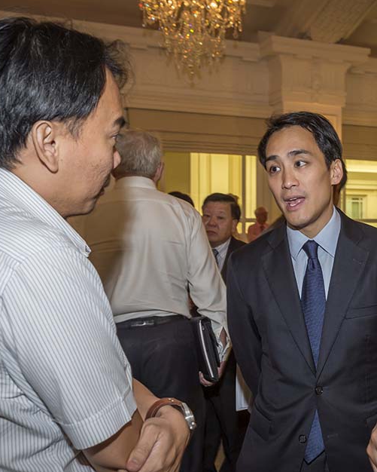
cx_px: 281
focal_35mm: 46
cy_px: 240
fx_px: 641
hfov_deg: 32.2
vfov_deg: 40.3
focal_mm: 32
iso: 800
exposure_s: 1/60
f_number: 8
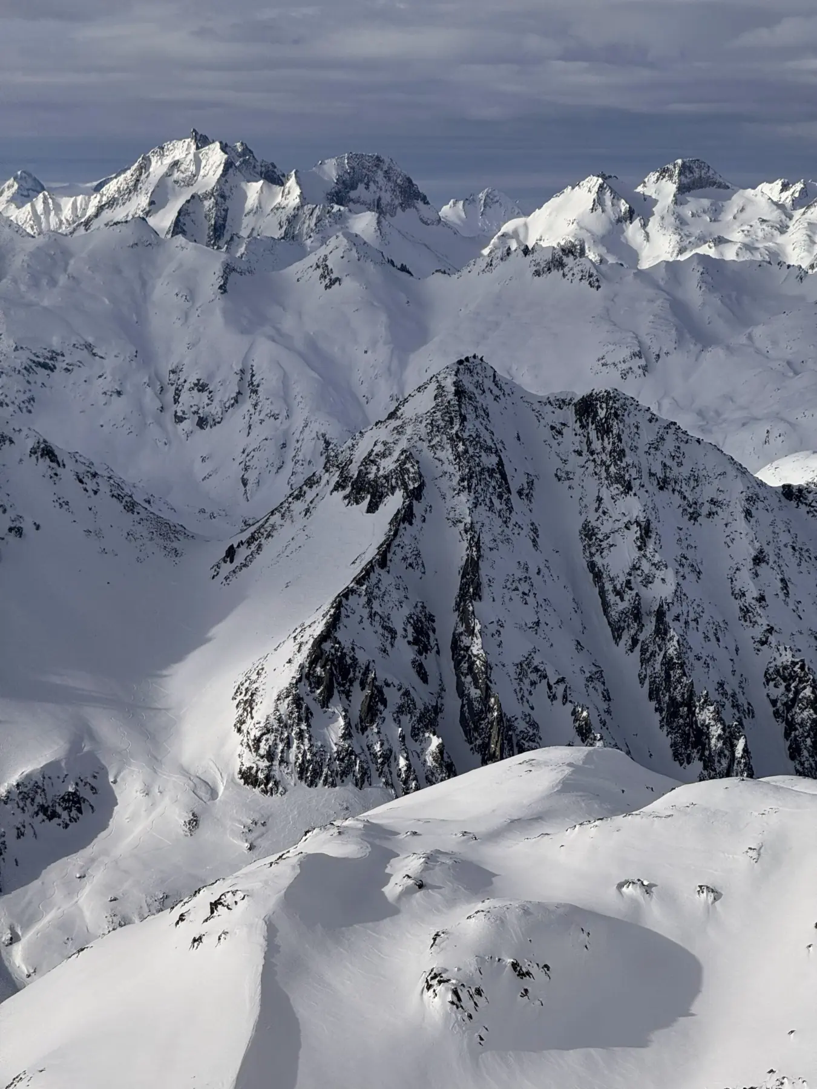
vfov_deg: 16.4
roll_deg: -1.2
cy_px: 544
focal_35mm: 120
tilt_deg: -5.7
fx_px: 3776
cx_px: 408
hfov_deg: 12.3
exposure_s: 1/4975
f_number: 2.8
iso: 50
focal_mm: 15.66
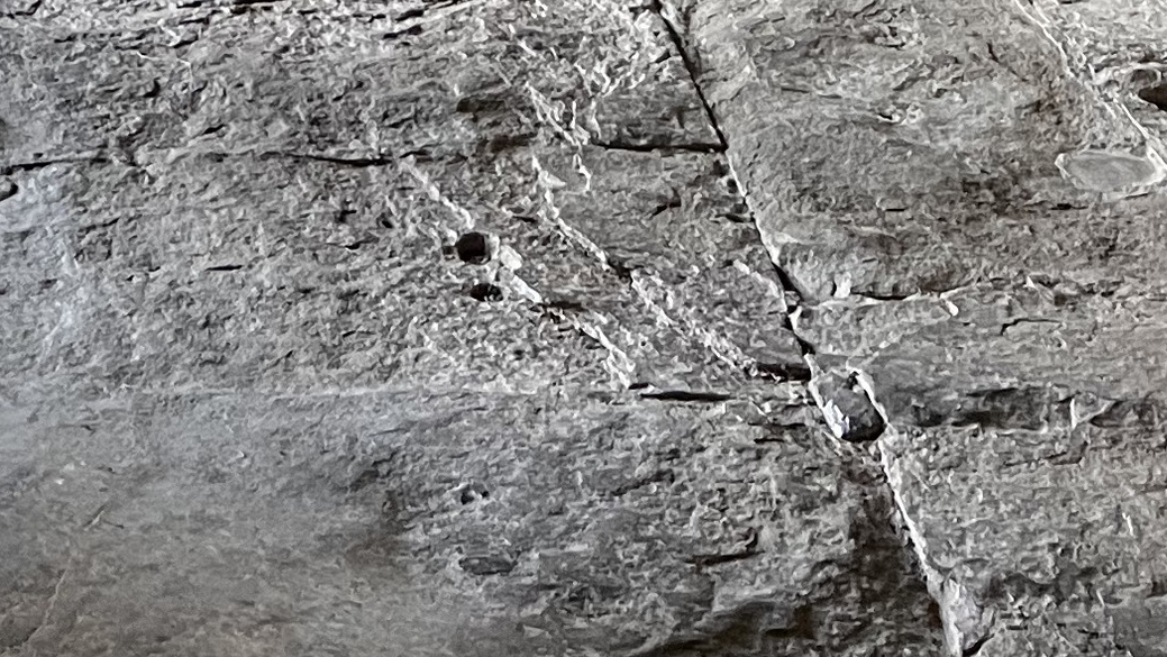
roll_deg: +0.6
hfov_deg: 19.1
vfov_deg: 8.7
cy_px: -1479
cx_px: -2
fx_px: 3374
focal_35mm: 109
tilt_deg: +3.7
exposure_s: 1/60
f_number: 1.5
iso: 250
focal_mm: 5.7
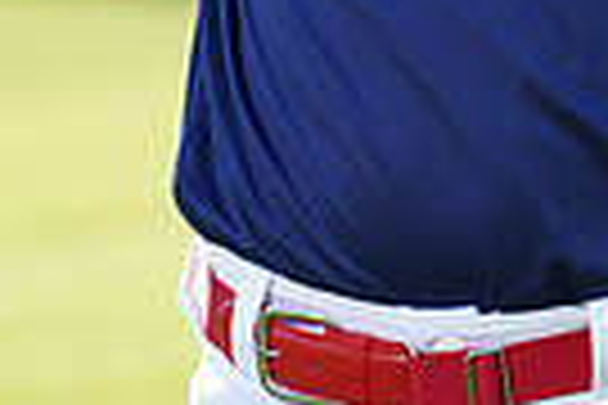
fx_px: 11720
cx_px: 477
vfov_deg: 2.0
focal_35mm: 694
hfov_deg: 3.0
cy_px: -443
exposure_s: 1/250
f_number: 5
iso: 100
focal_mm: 162
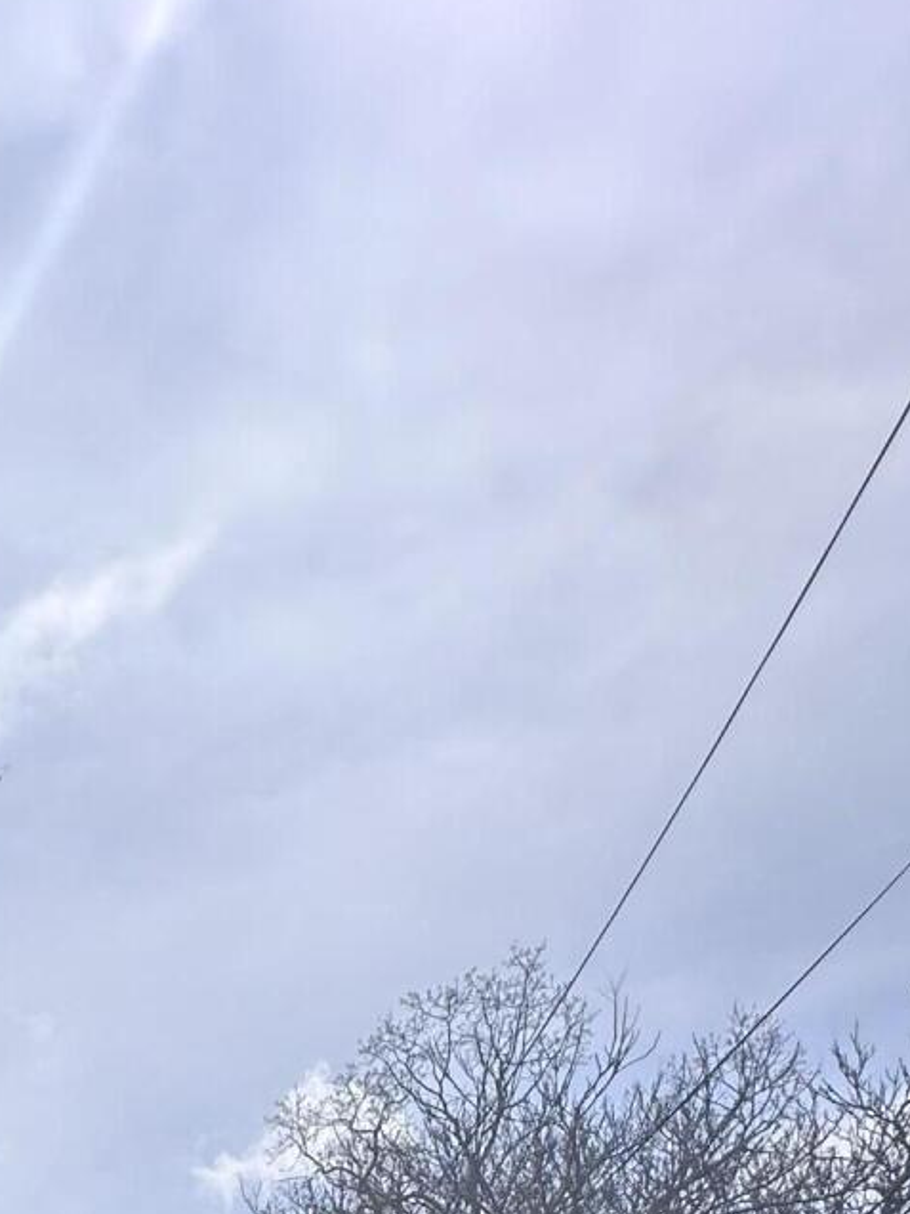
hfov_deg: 27.8
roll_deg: -1.3
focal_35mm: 44
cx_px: -244
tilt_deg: -0.1
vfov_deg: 28.2
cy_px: 1821
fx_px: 1542
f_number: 2.2
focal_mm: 2.22
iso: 50
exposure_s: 1/2959
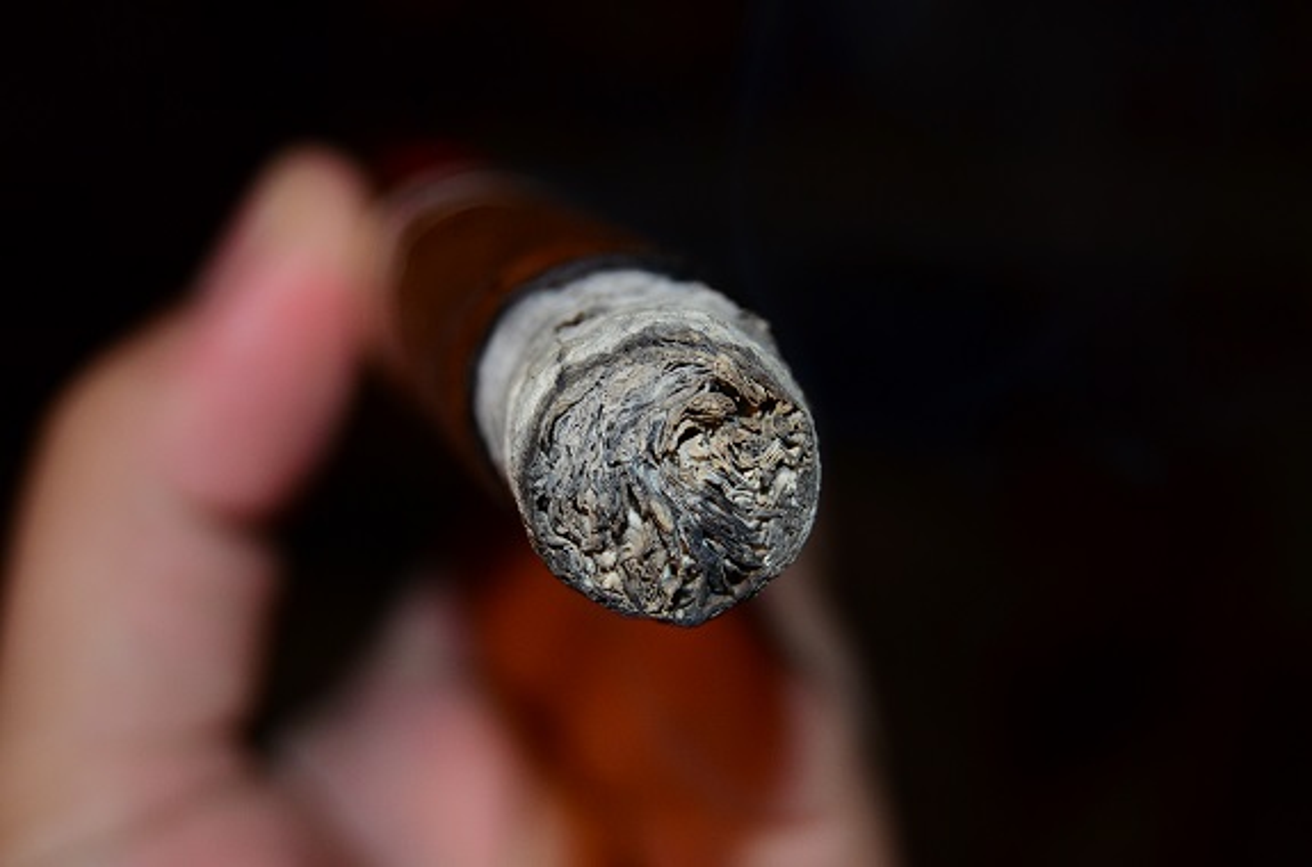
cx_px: 656
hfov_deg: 24.7
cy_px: 434
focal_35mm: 82
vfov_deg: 16.5
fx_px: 2998
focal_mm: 55
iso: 800
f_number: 5.6
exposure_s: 1/60
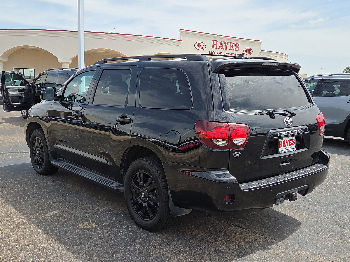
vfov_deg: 38.7
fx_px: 374
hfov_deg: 50.1
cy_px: 131
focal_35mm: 37
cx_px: 175
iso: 77
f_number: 1.8
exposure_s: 1/5000
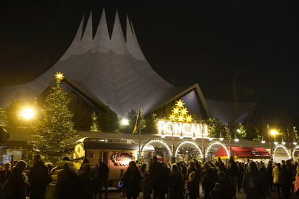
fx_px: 299
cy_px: 100
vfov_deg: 36.8
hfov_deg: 53.2
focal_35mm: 36
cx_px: 150
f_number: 5.6
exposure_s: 1/8
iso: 640
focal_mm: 36
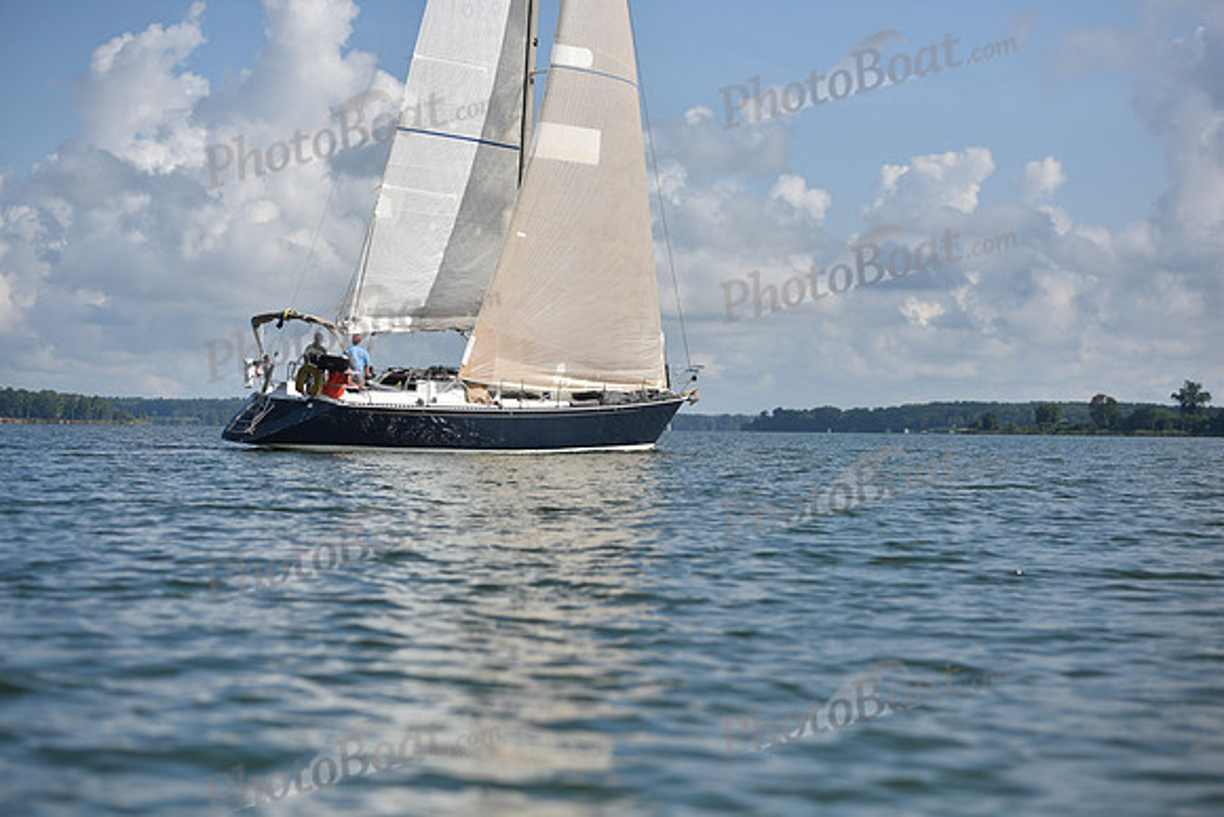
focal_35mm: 70
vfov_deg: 19.5
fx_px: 2380
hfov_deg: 28.8
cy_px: 408
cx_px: 612
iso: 320
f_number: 3.5
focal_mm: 70
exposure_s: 1/8000
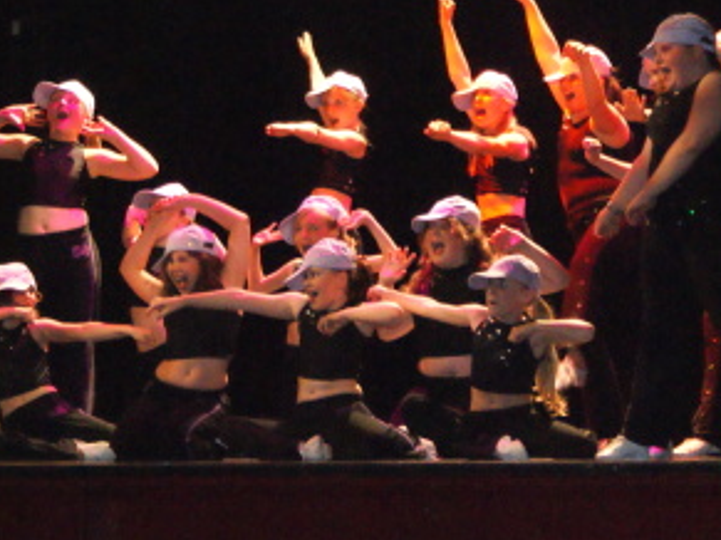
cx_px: 372
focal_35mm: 178
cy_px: 120
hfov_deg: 11.1
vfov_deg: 8.3
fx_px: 3706
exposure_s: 1/125
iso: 3200
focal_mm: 70
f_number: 5.6
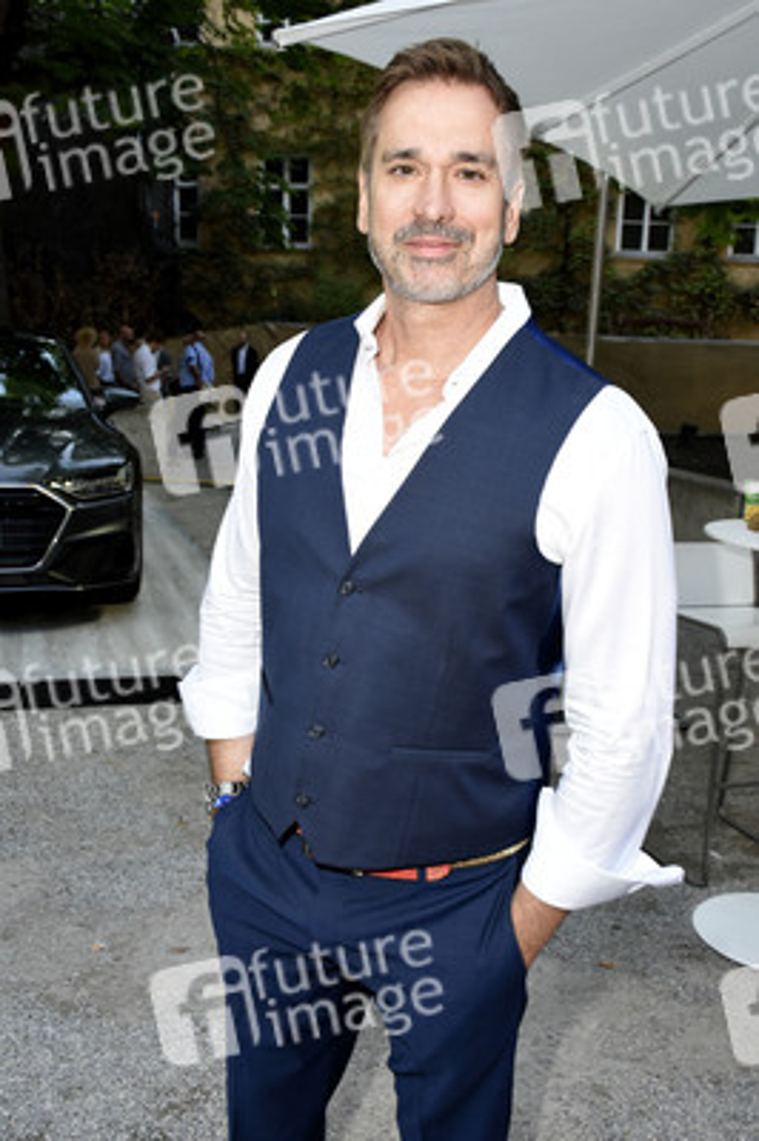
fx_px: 1140
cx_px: 380
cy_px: 570
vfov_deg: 53.2
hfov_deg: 36.8
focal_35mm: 36
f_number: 6.3
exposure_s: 1/100
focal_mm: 24
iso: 800
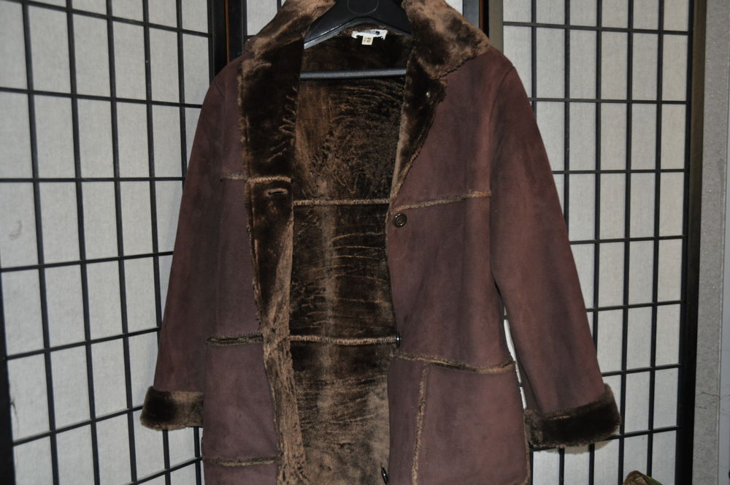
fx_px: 729
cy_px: 242
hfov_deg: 53.2
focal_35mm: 36
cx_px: 365
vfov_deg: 36.8
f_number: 3.8
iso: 800
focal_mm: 24
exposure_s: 1/60
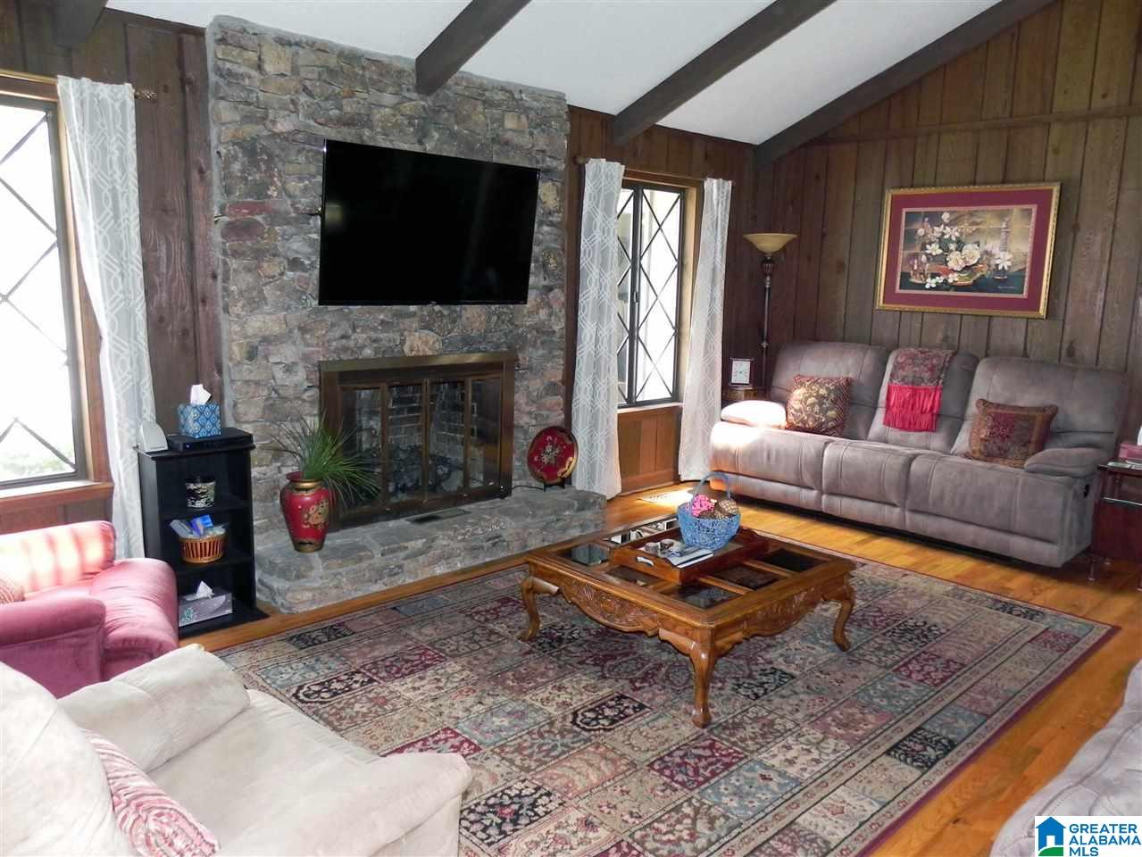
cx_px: 571
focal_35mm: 26
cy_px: 428
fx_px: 858
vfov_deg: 53.1
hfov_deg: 67.3
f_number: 2.8
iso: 200
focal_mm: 4.6
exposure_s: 1/30
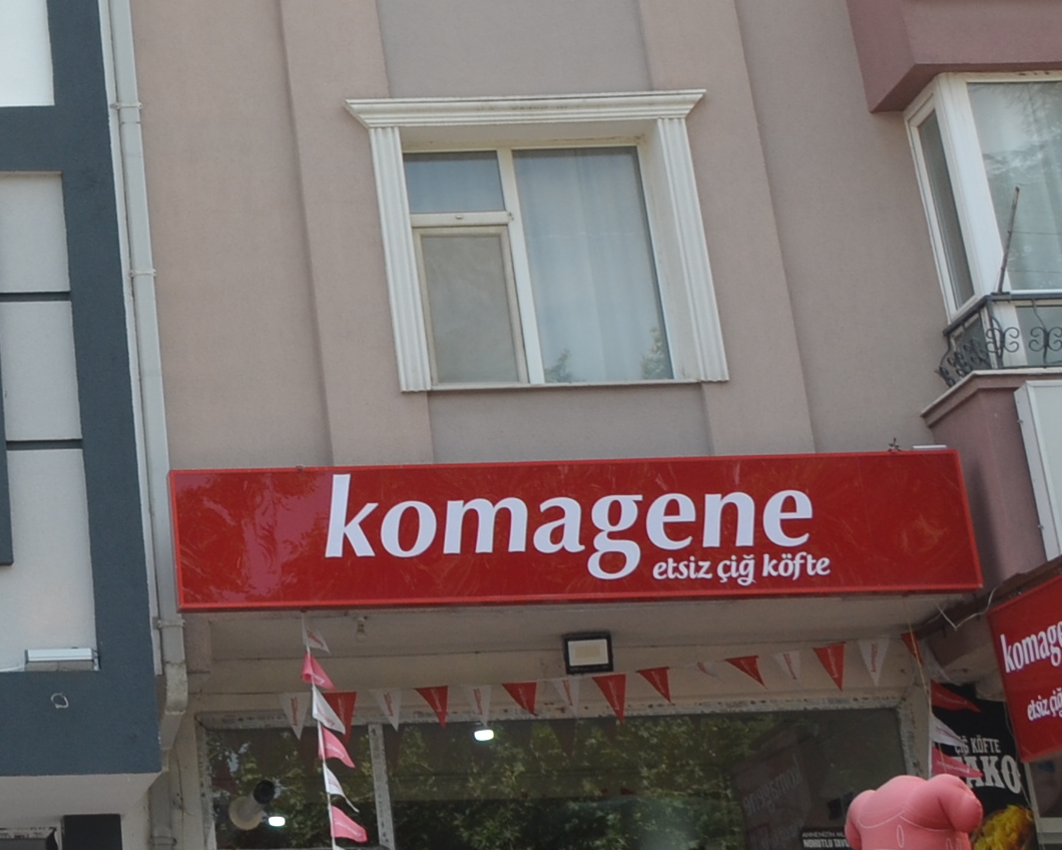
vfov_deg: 15.2
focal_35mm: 98
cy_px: -119
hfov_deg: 17.4
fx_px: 3080
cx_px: -589
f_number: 8
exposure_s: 1/250
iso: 180
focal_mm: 20
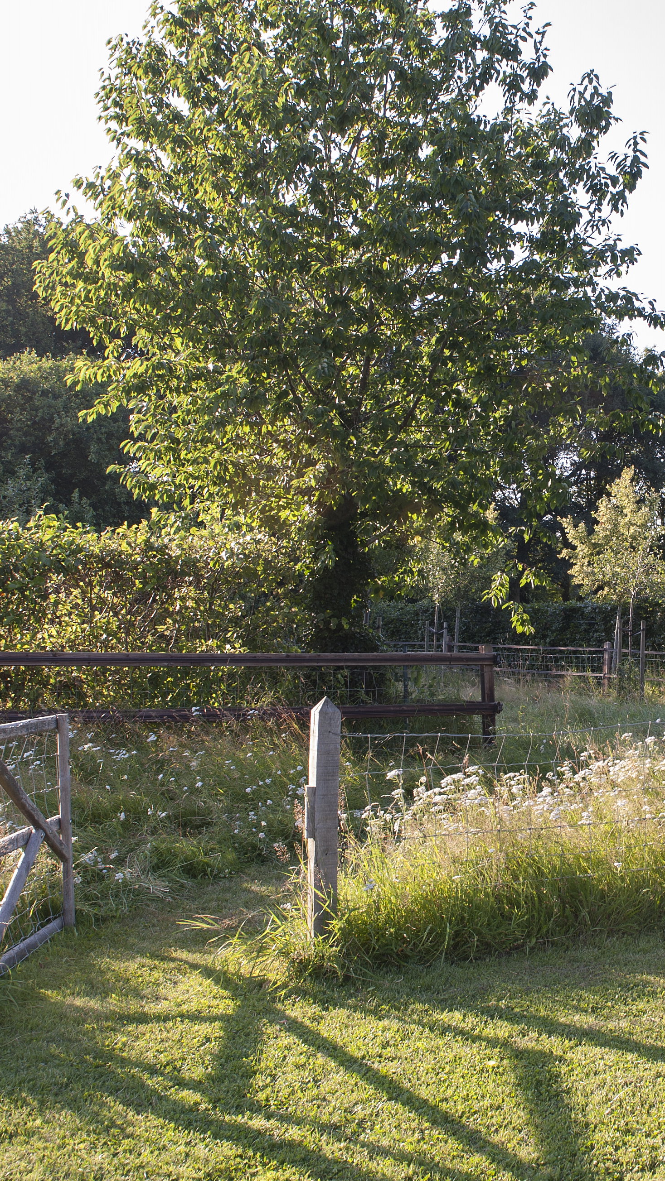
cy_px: 589
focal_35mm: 41
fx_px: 1285
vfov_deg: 49.4
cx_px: 591
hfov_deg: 28.0
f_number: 9
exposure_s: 1/40
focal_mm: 24
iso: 100
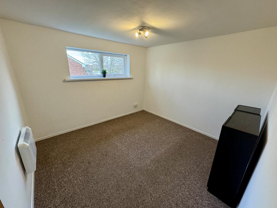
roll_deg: -1.3
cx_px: 138
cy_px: 104
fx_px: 112
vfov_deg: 85.7
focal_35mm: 14
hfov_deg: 102.1
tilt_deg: -16.4
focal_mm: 2.22
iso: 250
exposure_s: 1/99
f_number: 2.2
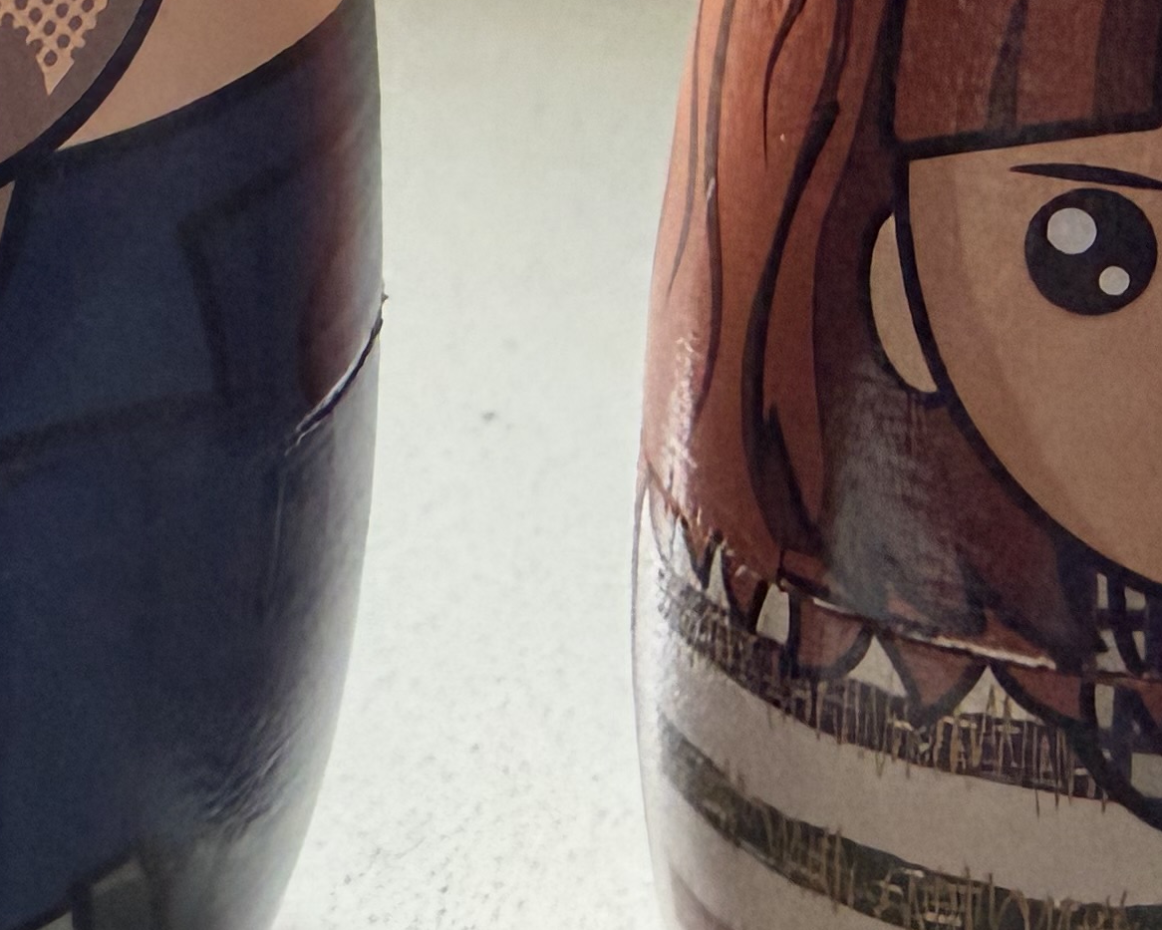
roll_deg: +2.5
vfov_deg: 18.6
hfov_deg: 23.4
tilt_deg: -21.1
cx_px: 321
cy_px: 49
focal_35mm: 81
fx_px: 2786
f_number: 2.2
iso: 400
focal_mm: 2.22
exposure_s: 1/60
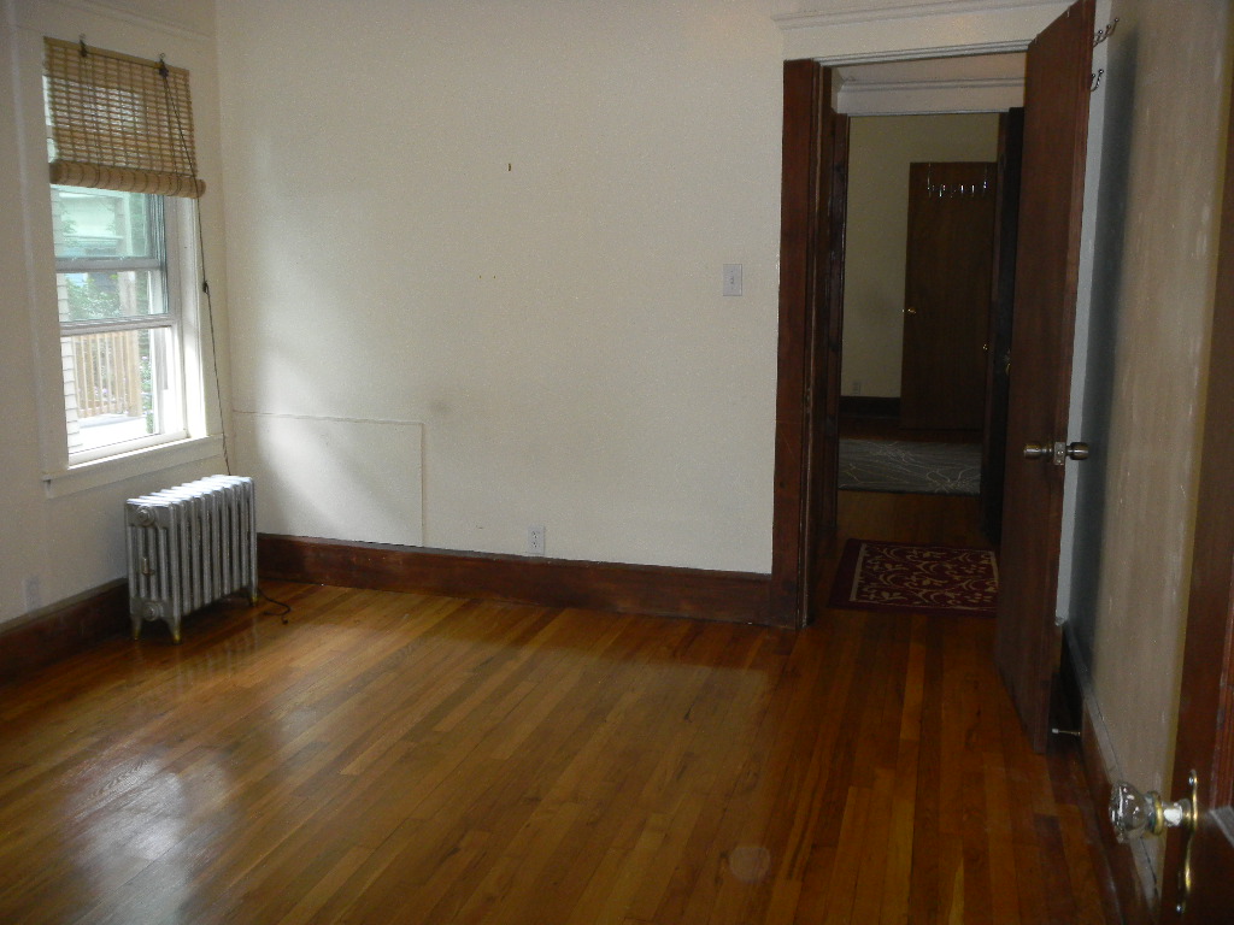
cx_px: 617
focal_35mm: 35
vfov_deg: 40.7
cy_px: 462
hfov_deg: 52.6
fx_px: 1248
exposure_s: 1/30
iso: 200
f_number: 3.6
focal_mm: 6.3
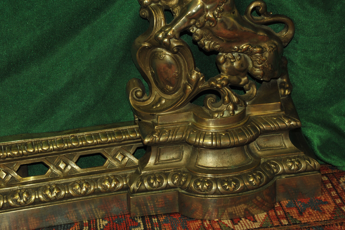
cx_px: 172
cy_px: 115
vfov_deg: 11.4
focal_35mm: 120
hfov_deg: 17.1
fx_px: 1149
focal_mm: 120
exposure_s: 1/60
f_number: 10
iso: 1250
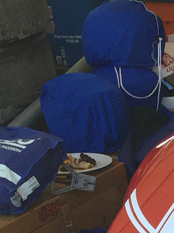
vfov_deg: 13.1
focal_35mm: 147
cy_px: 284
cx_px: 429
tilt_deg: -19.7
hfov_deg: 9.0
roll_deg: -0.8
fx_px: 985
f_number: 2.2
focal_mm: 4.15
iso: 32
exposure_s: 1/304
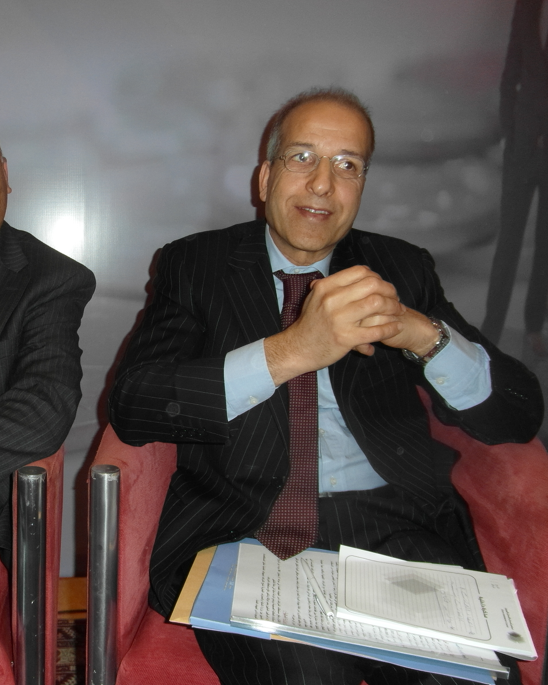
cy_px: 339
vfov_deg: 55.7
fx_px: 649
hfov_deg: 43.7
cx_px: 111
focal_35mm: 32
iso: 100
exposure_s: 1/15
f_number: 3.2
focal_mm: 4
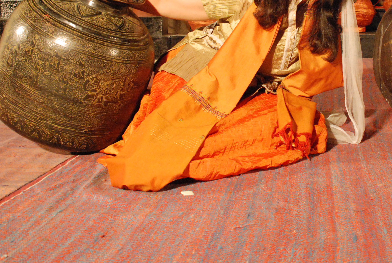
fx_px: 600
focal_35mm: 55
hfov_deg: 35.6
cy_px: 52
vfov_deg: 24.3
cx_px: 278
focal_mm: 22
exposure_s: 1/60
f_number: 4.5
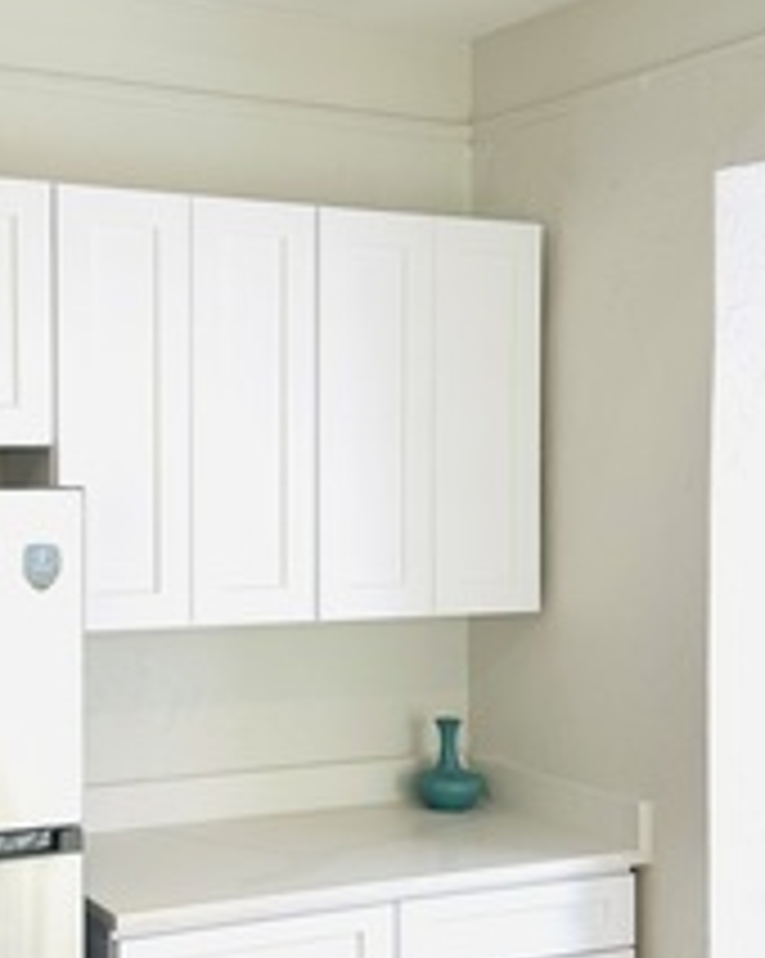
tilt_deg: -0.5
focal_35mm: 55
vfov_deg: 34.2
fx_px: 1559
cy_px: 495
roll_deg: -0.1
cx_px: 187
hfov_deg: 27.2
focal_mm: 6.86
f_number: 1.78
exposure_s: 1/120
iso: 100
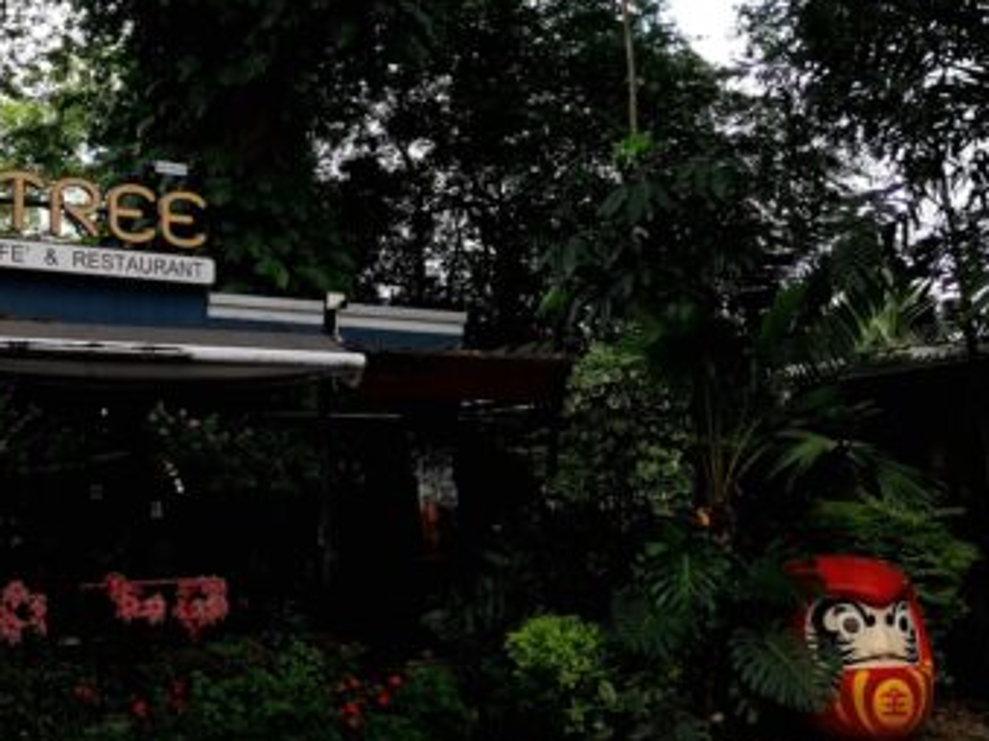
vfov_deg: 31.0
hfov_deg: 40.4
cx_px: 283
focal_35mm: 46
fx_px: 1314
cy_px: 201
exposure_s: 1/303
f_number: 1.8
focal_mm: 4
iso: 25
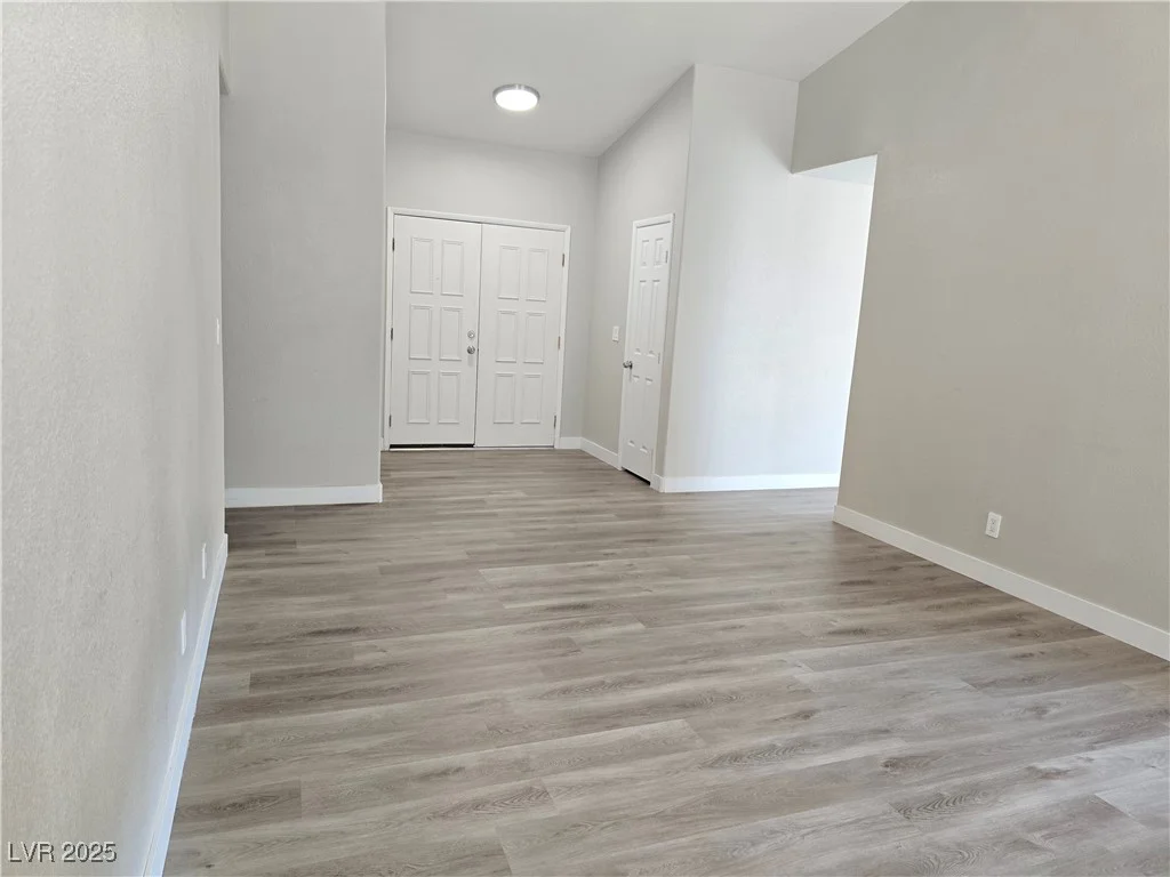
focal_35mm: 23
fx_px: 777
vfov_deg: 58.9
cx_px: 585
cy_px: 438
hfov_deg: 73.9
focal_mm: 6.3
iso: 250
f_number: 1.7
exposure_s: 1/120
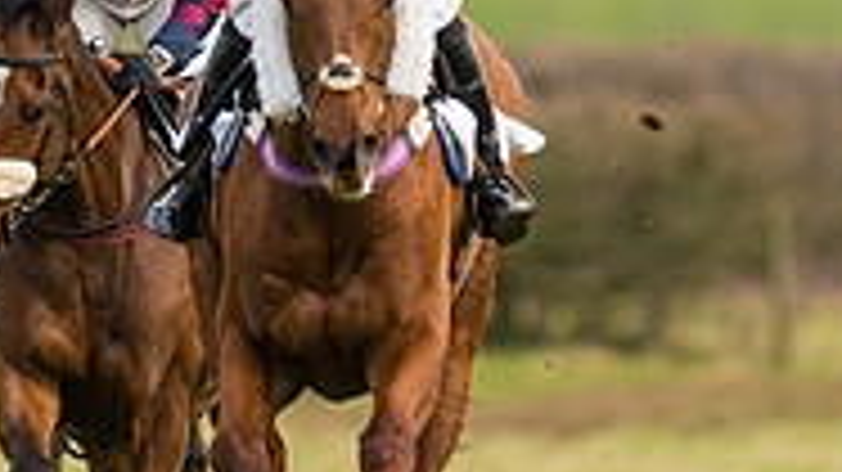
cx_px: 235
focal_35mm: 1601
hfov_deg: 1.4
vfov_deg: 0.8
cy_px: 0
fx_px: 35729
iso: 400
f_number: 5.6
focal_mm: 400
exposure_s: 1/1600
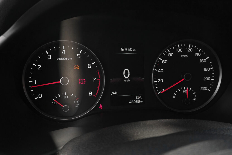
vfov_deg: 41.1
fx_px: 206
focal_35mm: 32
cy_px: 78
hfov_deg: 58.7
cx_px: 116
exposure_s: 1/320
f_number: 9
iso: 2000
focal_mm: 21.5
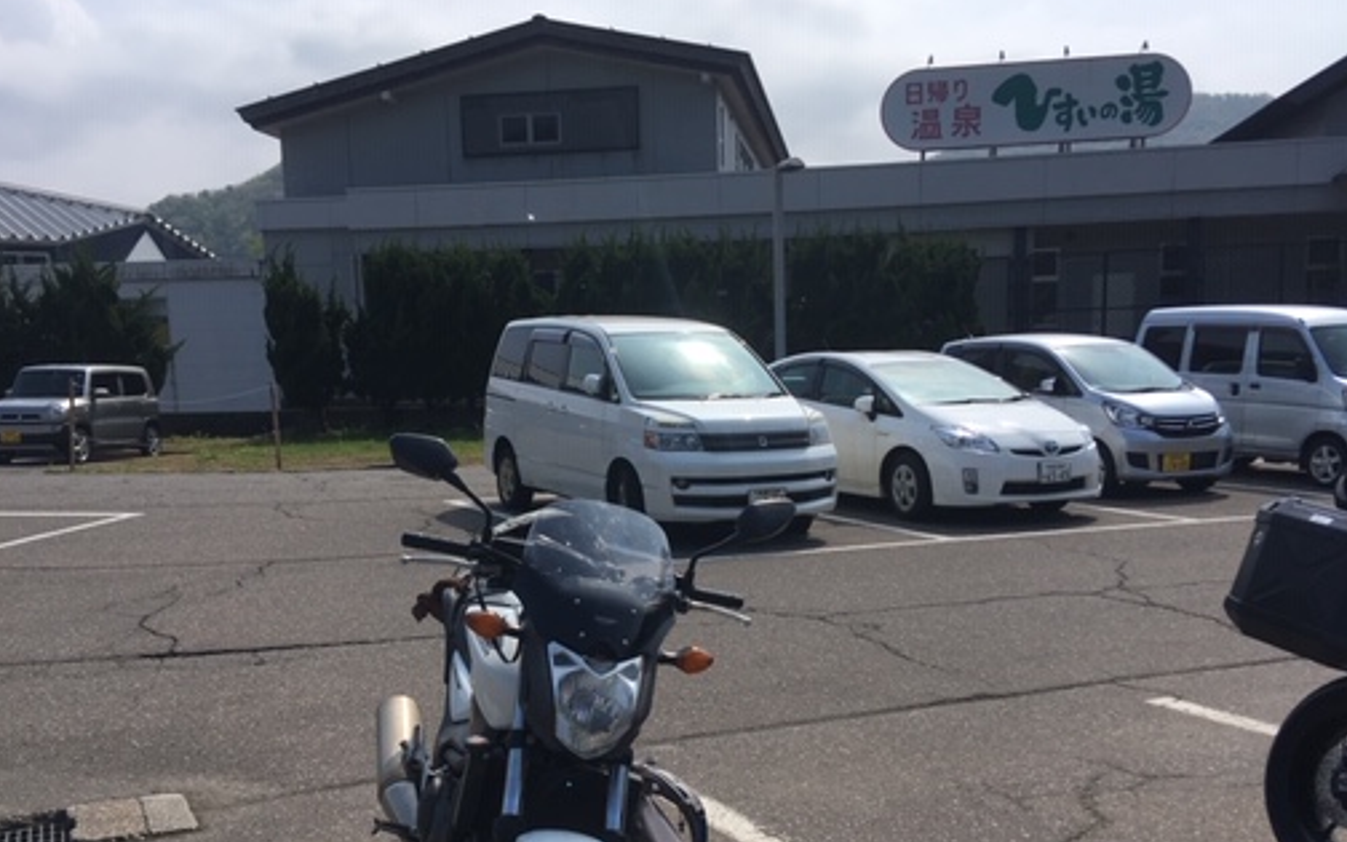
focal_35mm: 39
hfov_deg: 50.3
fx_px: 1432
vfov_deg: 32.5
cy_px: 567
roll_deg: +2.5
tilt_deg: -7.1
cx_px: 623
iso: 25
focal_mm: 4.15
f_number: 2.2
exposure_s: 1/2404
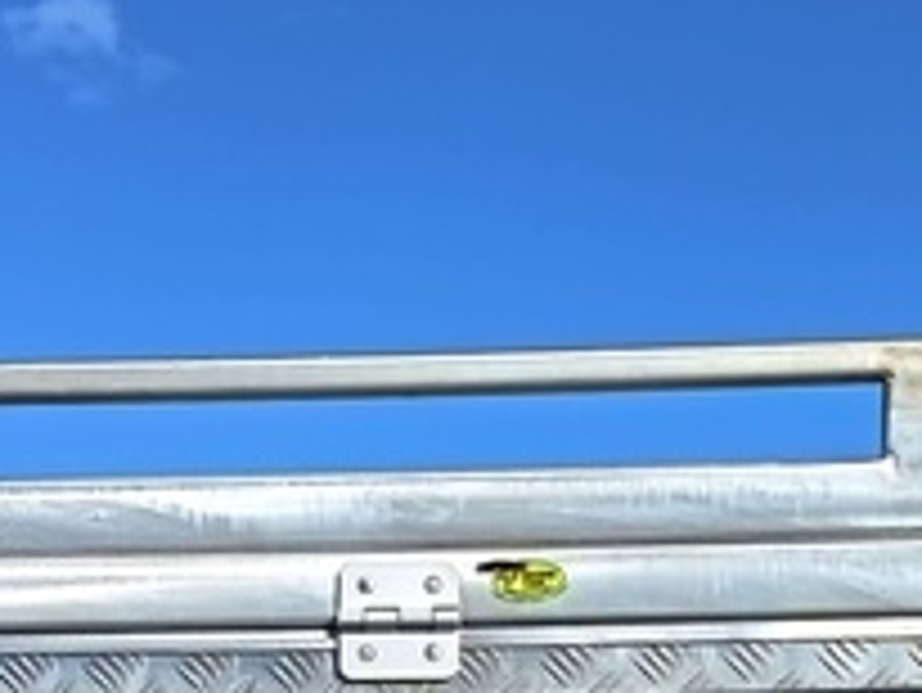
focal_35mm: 120
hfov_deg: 16.4
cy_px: 1566
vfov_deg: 10.8
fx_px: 3198
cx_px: 400
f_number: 1.75
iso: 100
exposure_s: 1/1340
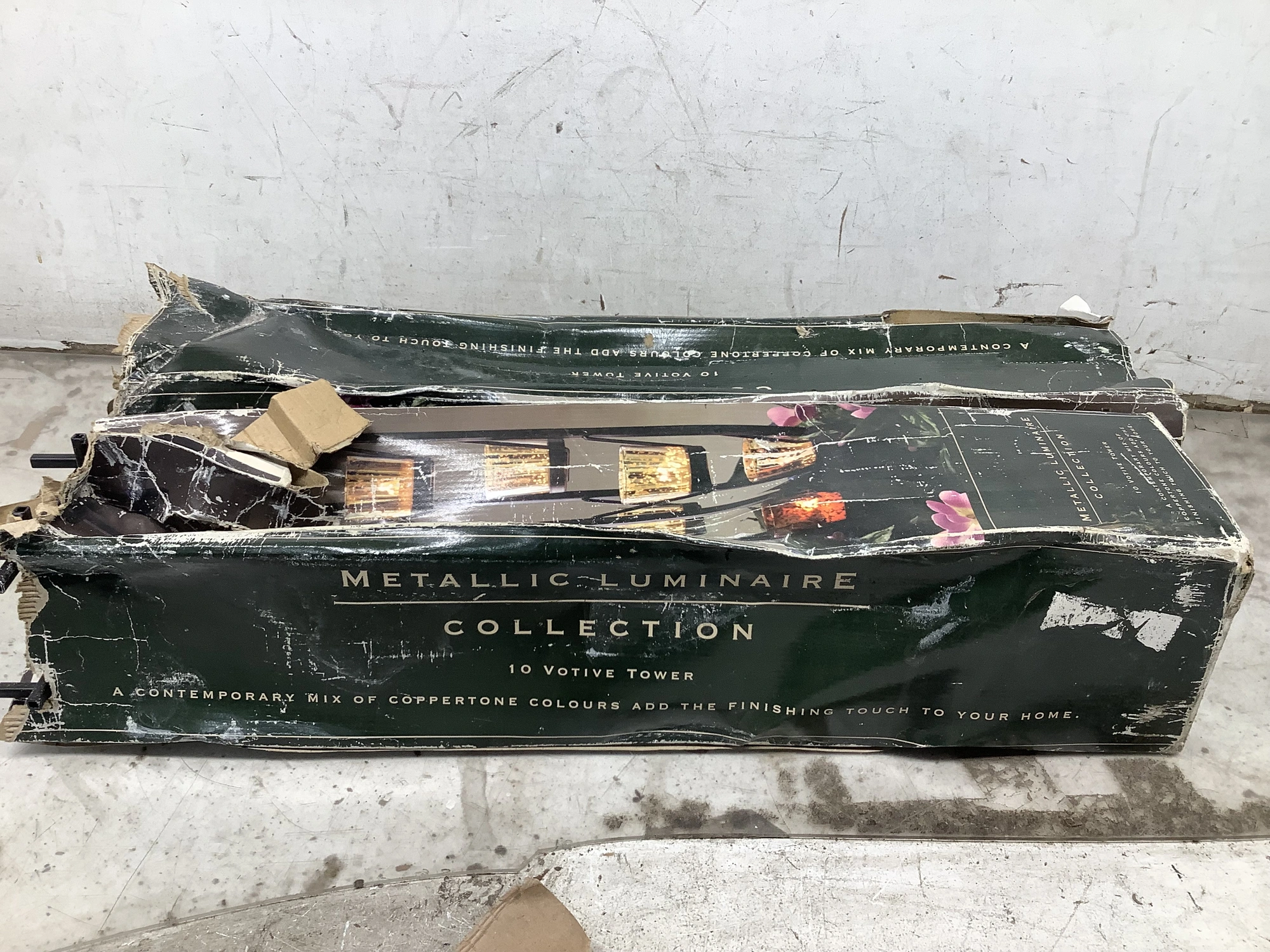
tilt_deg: -30.1
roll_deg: -1.6
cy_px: 476
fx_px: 1137
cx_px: 635
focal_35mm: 31
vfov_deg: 45.4
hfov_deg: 58.4
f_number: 2.4
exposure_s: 1/60
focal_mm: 3.3
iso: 50
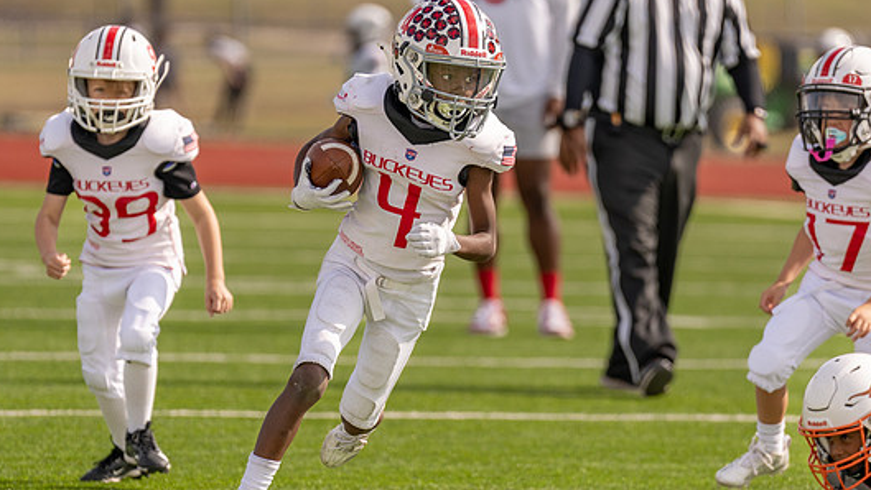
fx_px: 9911
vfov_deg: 2.8
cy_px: 300
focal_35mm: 429
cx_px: 482
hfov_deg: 5.0
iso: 100
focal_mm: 200
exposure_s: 1/2000
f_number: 2.8
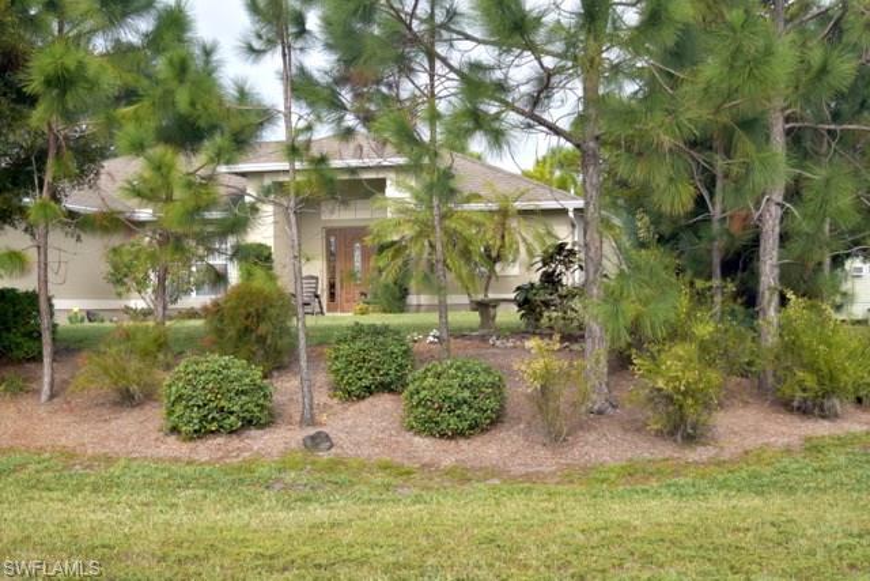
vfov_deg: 23.8
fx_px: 1378
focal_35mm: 57
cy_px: 290
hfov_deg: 35.0
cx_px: 435
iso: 200
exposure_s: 1/800
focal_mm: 38
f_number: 4.8
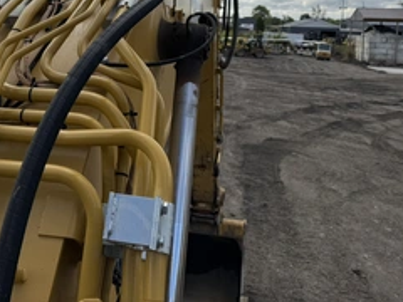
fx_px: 466
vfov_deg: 34.6
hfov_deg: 46.0
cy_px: 52
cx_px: 133
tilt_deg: -4.9
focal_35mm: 40
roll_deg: -0.6
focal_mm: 6.76
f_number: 1.78
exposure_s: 1/4673
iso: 80
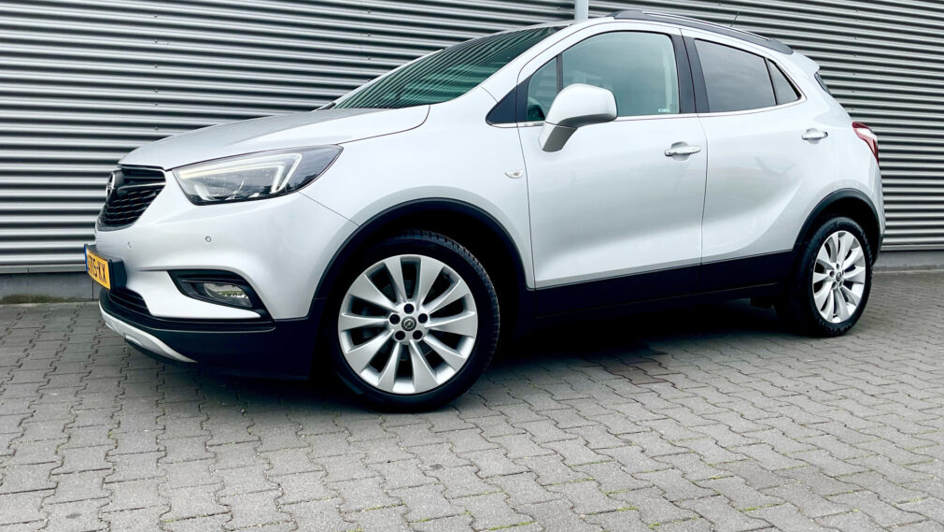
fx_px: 801
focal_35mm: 32
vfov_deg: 36.6
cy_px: 220
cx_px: 472
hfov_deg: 61.0
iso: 16
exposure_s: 1/674
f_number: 1.8
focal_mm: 3
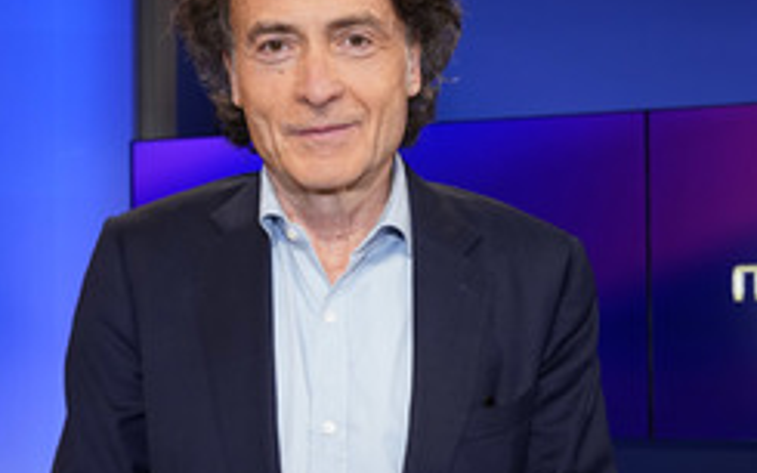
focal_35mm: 60
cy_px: 291
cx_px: 311
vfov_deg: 21.6
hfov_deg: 33.9
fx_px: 1238
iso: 2000
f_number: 5
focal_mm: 32
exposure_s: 1/125
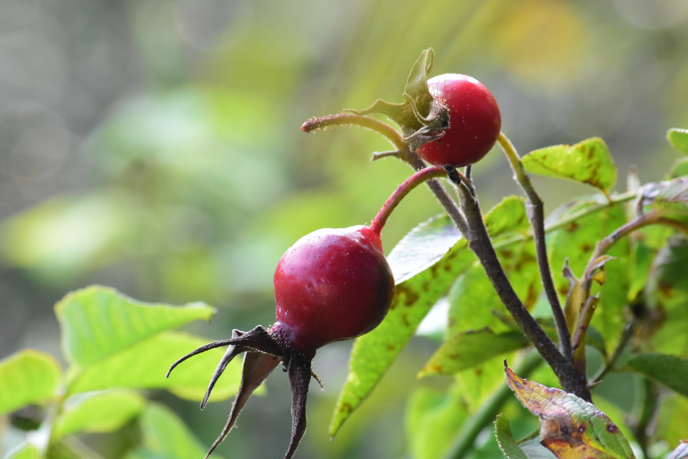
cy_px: 237
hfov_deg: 5.1
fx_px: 7663
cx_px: 374
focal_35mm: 401
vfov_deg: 3.4
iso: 1600
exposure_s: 1/160
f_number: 13
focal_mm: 240
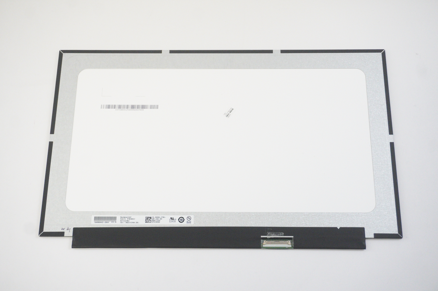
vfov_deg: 28.0
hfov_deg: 41.1
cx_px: 219
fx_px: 583
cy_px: 146
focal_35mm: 48
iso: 5000
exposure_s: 1/250
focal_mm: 32
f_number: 5.6
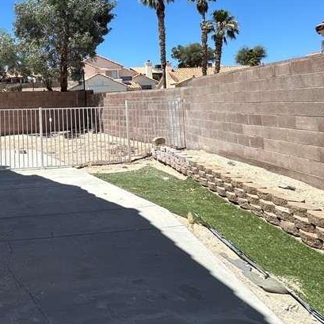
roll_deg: +1.3
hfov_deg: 44.4
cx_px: -3
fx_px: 328
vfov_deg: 50.3
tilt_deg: +6.5
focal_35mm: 31
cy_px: 79
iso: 50
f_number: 2.2
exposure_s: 1/2174
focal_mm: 2.22
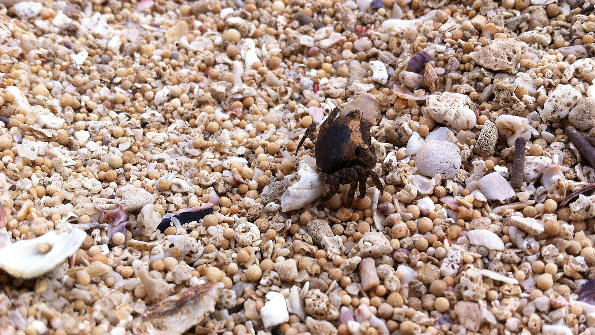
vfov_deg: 30.4
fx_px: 615
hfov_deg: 51.6
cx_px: 303
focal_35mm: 39
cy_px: 201
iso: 80
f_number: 2.8
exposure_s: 1/548
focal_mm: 3.85
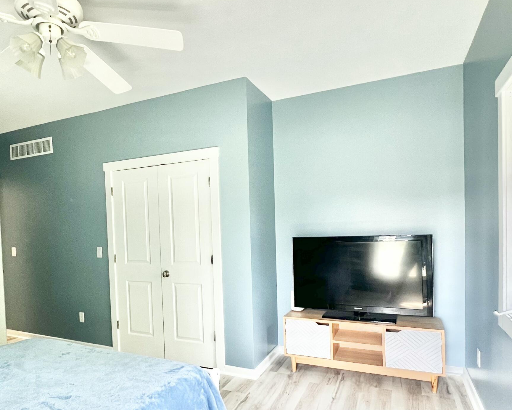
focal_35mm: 22
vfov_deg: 62.7
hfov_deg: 74.8
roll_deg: +1.9
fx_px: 333
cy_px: 239
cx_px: 226
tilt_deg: -3.0
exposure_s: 1/99
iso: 200
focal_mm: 1.57
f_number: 1.8
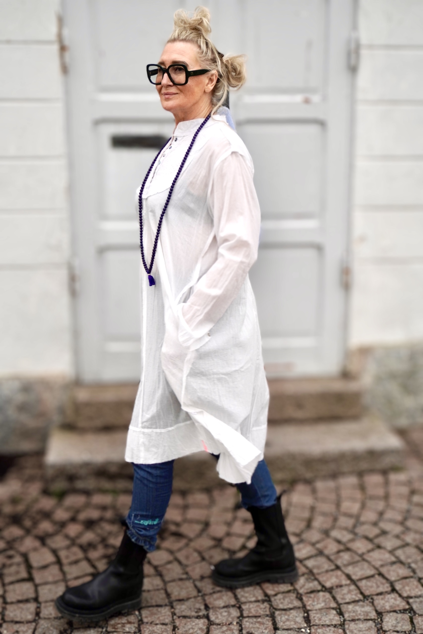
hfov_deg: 30.9
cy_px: 317
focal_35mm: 44
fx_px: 767
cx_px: 212
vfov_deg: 45.0
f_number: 4.5
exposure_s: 1/160
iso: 400
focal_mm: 29
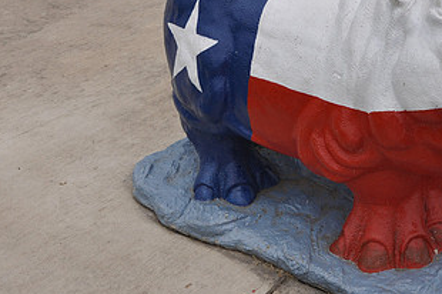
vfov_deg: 18.5
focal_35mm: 73
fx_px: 895
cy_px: 72
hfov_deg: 26.8
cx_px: 398
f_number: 9
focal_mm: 26
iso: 200
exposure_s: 1/320
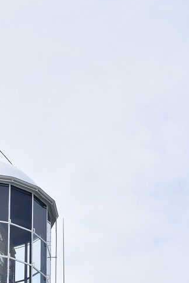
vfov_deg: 10.0
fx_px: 1599
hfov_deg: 6.7
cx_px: 15
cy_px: 340
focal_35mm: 203
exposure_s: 1/400
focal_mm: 55
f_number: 10
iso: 200
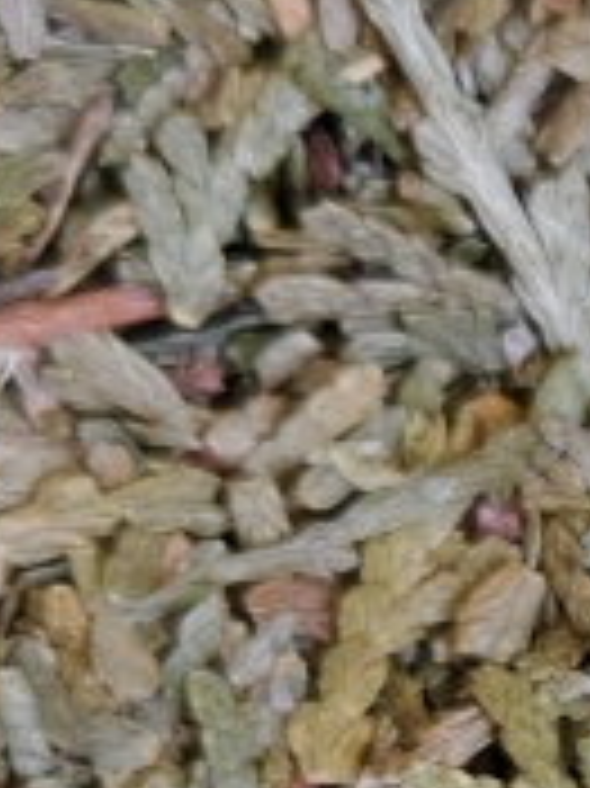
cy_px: 1006
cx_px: 1157
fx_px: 3185
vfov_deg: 13.6
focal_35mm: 140
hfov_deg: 9.9
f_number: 1.88
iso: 1751
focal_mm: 5.56
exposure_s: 1/33.3
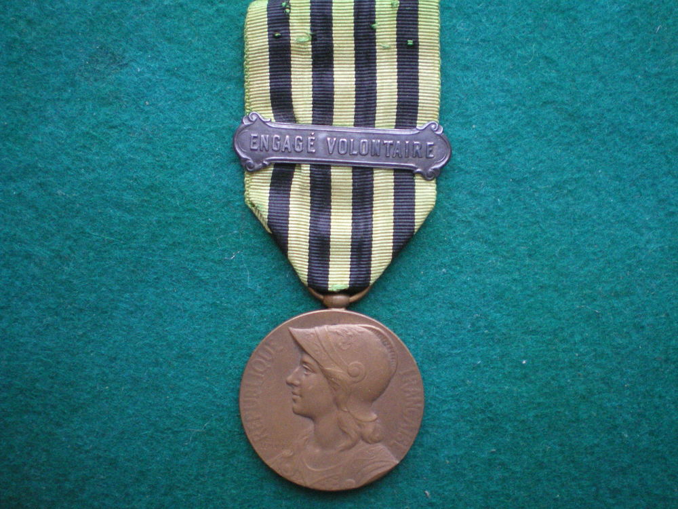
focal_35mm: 38
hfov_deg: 49.0
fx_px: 744
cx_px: 339
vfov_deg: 37.7
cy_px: 254
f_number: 3.1
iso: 400
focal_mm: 6.3
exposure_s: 1/50
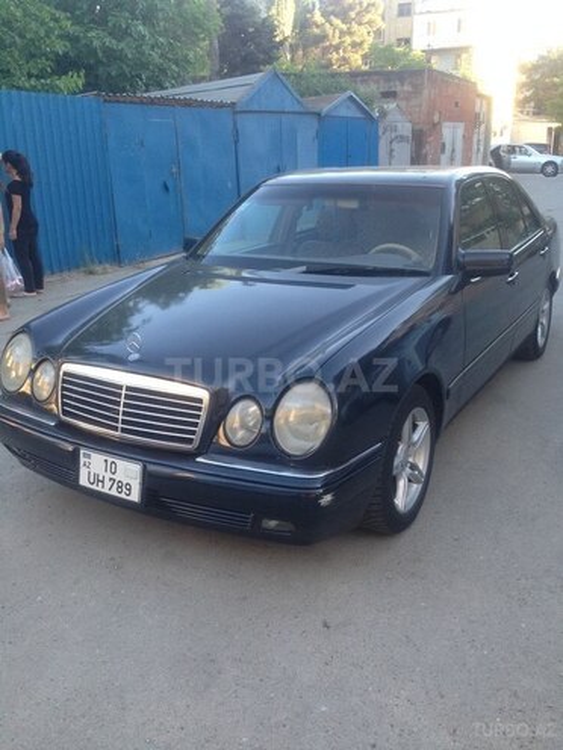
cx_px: 282
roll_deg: +0.7
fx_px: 716
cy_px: 375
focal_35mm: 33
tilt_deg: -20.9
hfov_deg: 42.9
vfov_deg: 55.4
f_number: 2.4
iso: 80
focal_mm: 4.12
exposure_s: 1/120
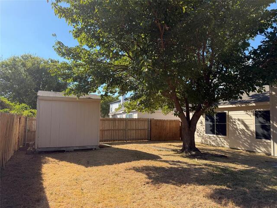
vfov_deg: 56.8
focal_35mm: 24
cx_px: 138
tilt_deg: +4.0
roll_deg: +0.7
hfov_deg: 71.6
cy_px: 104
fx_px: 192
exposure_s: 1/3279
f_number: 1.78
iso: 100
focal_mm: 6.76
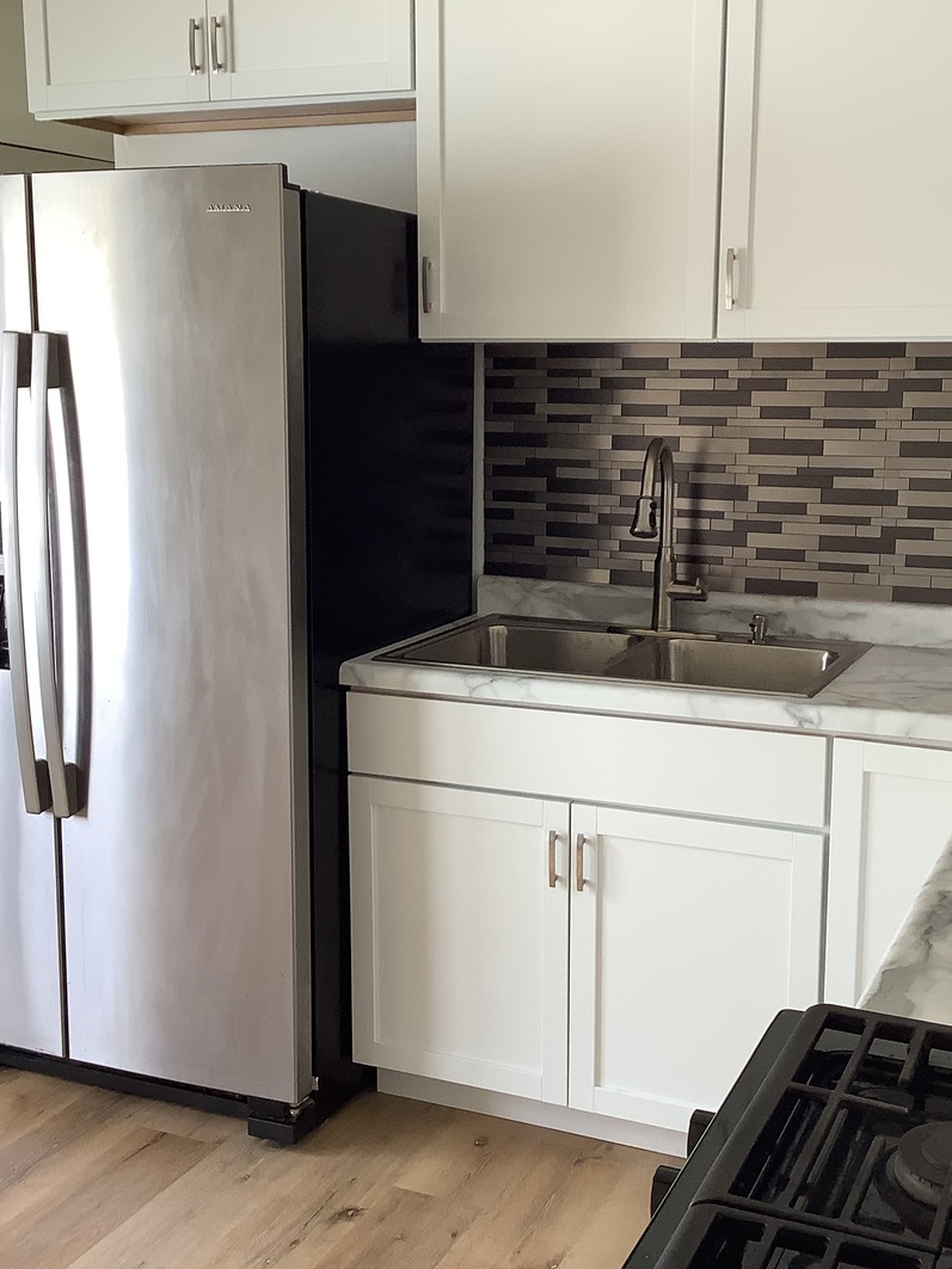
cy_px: 640
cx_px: 503
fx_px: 1540
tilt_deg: -11.5
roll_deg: -0.2
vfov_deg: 44.8
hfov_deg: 34.3
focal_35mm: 42
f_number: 2.4
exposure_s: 1/60
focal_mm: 3.3
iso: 64
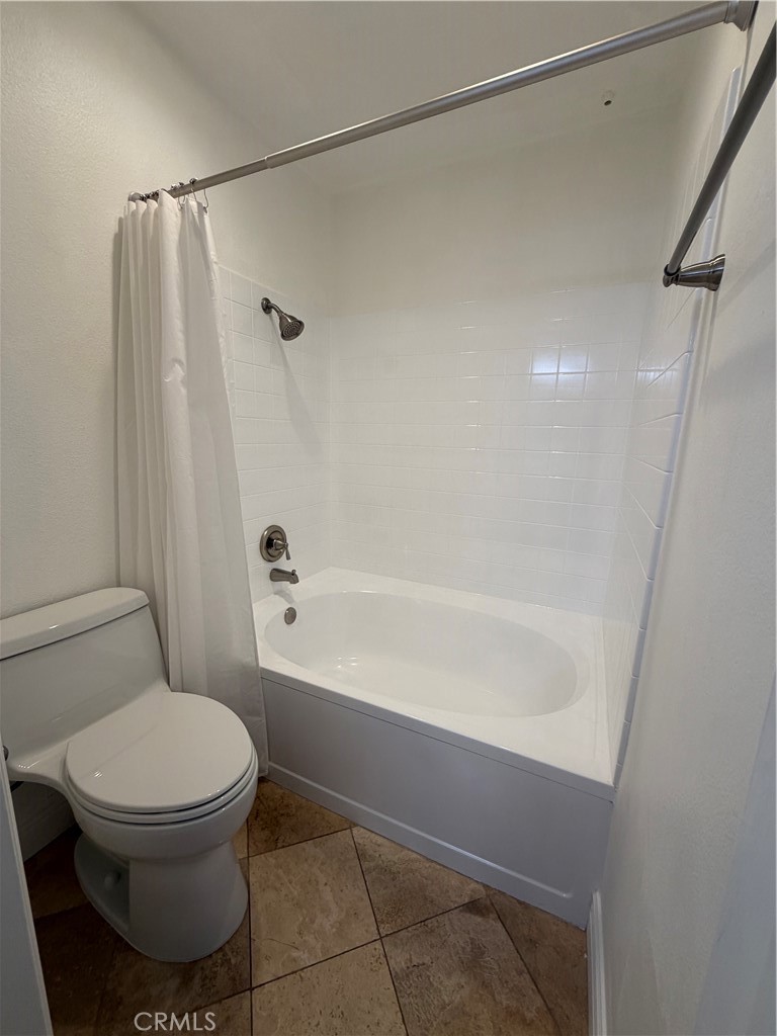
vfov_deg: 102.1
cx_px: 388
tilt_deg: -10.9
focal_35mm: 14
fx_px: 419
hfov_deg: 85.7
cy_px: 518
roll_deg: -1.0
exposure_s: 1/120
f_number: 2.2
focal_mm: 2.22
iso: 100
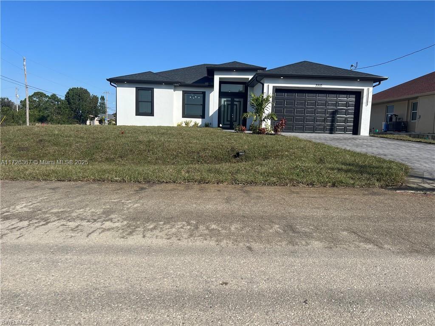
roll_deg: -1.7
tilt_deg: -5.9
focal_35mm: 26
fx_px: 327
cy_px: 163
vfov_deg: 53.1
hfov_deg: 67.3
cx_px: 218
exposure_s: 1/4831
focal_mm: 5.7
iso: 50
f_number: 1.5
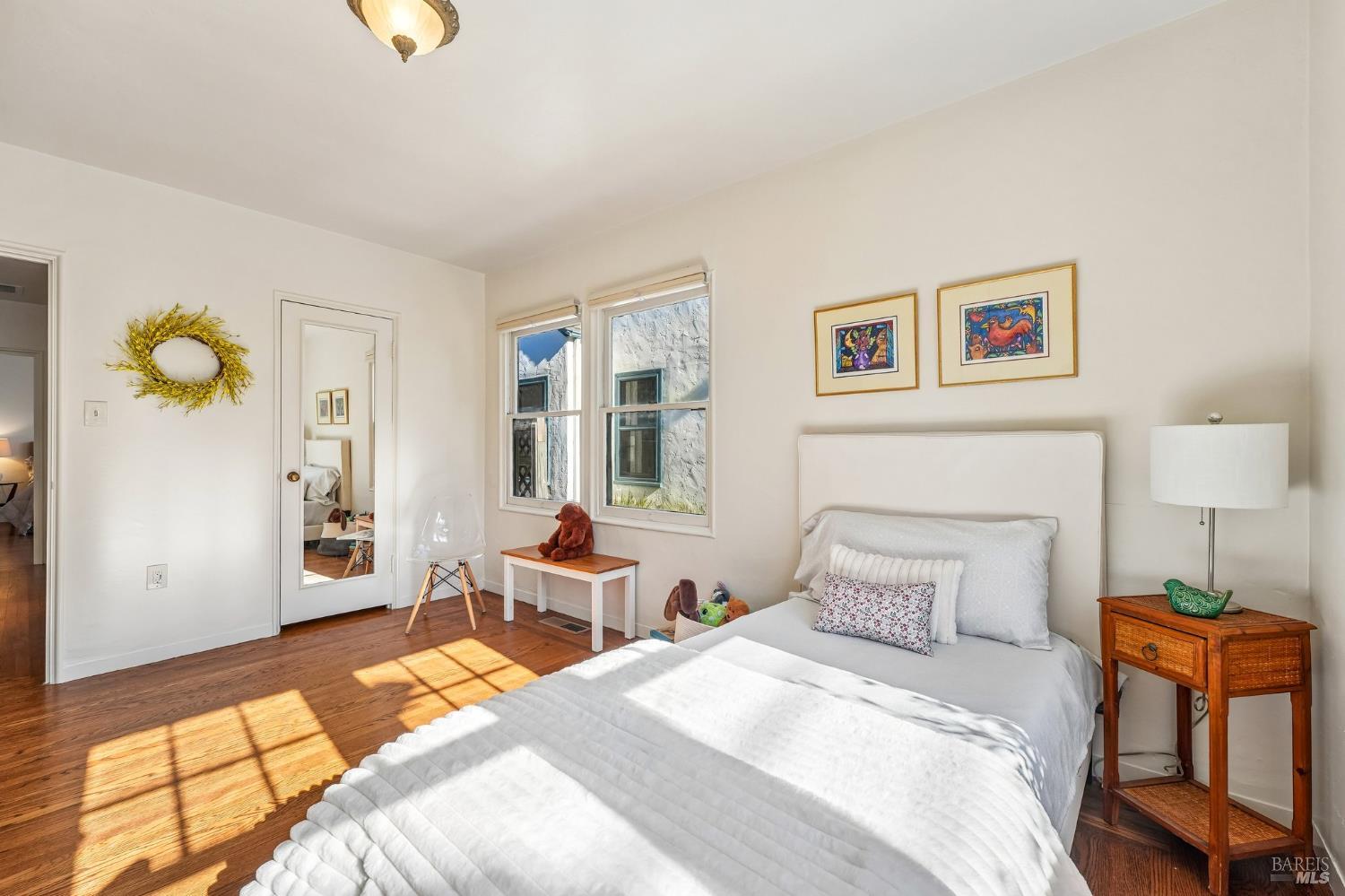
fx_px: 523
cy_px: 448
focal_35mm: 14
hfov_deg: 104.3
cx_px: 672
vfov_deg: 81.2
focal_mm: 14
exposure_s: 1/100
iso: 400
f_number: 8
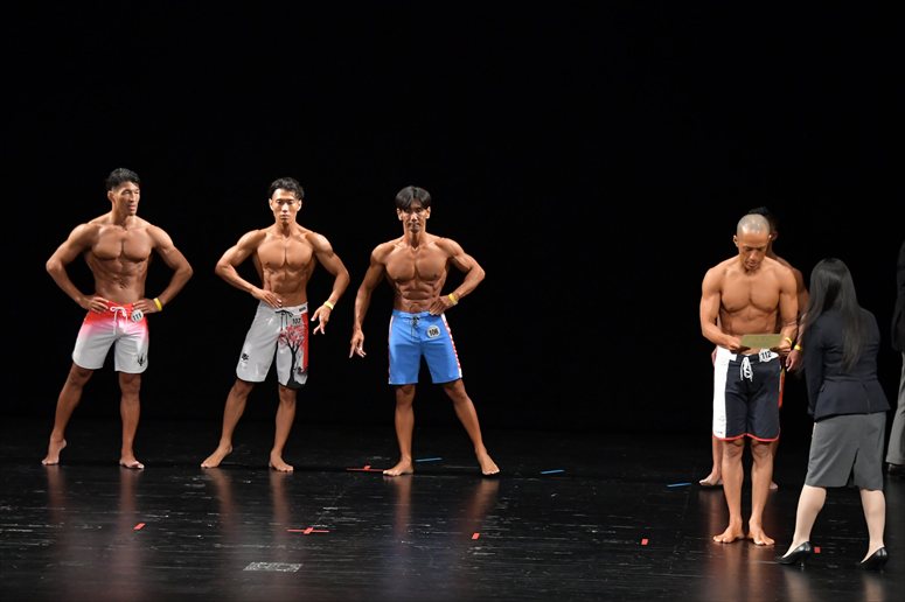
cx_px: 452
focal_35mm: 174
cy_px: 301
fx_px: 4372
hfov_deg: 11.8
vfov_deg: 7.9
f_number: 5.6
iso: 3200
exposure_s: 1/400
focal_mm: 116
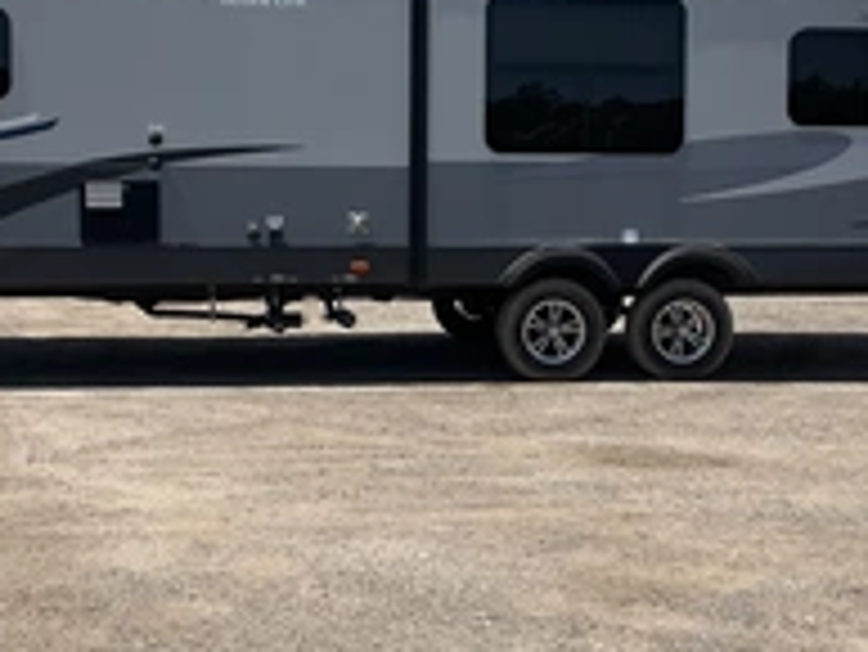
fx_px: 1505
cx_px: 369
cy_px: 283
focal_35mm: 60
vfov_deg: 24.4
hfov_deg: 32.1
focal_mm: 3
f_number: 1.8
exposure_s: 1/1848
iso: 25
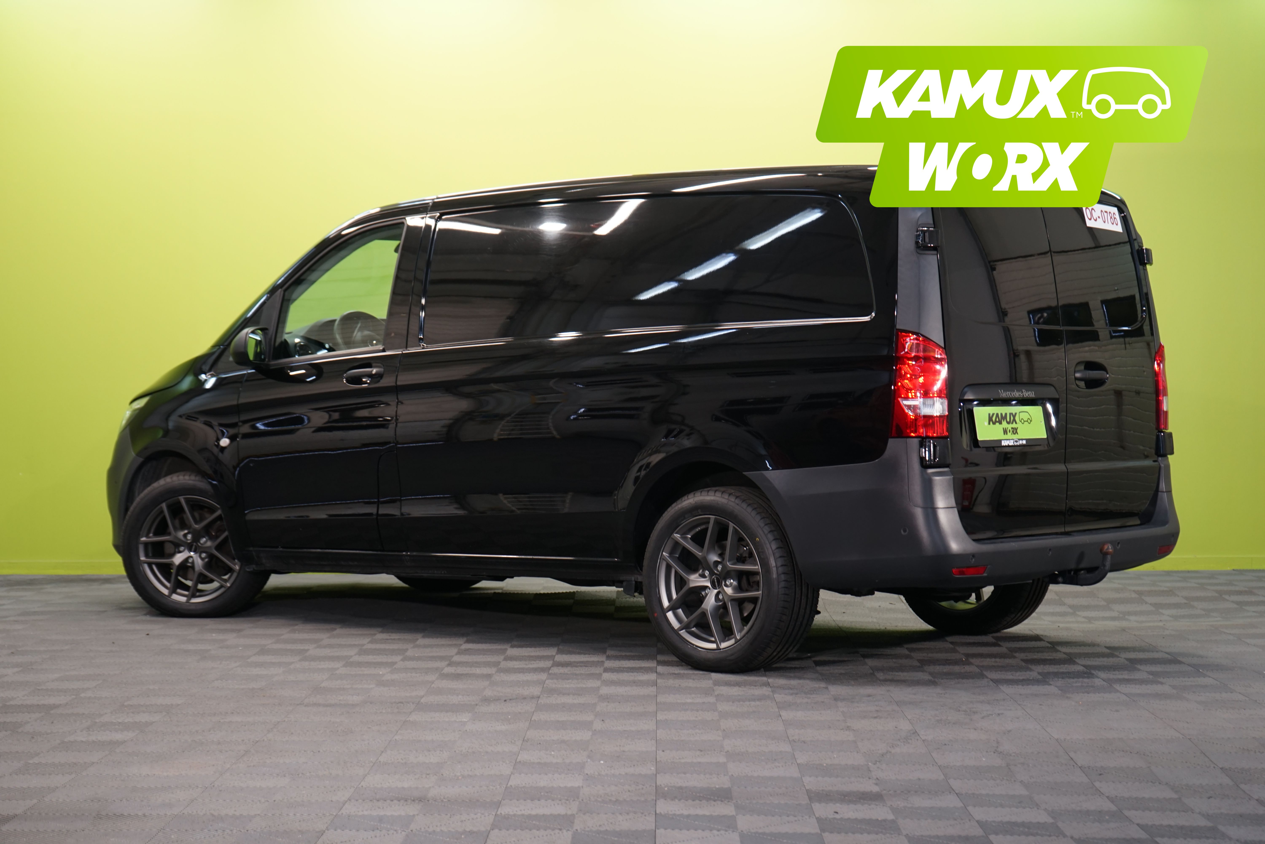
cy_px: 422
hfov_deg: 31.4
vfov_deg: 21.2
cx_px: 632
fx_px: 2249
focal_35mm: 64
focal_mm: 64
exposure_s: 1/30
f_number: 5.6
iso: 500
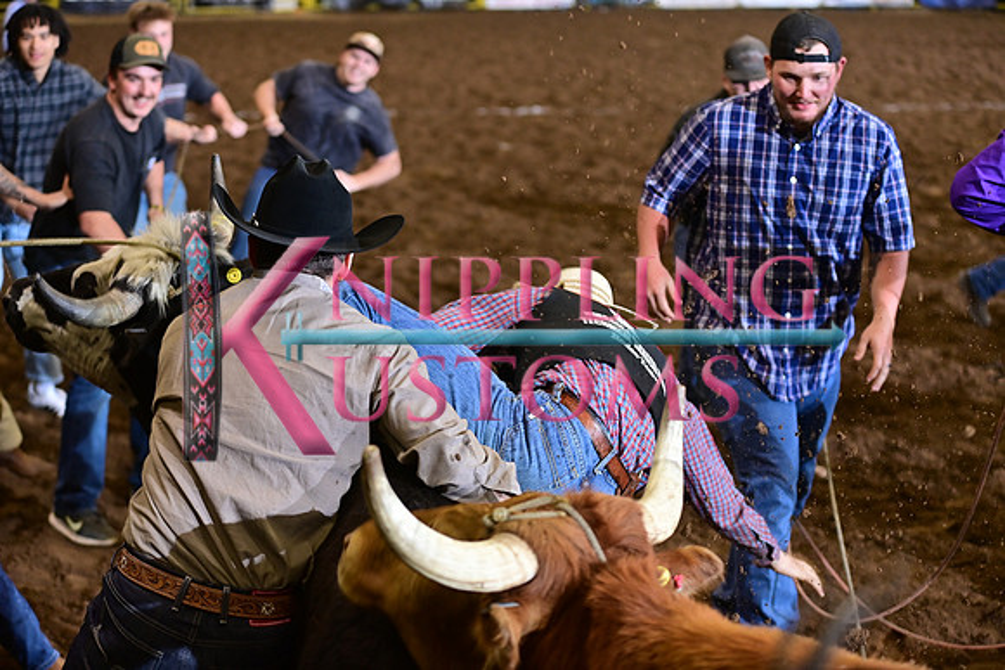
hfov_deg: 28.8
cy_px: 335
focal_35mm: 70
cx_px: 502
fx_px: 1955
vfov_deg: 19.5
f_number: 3.2
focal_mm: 70
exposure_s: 1/250
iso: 1600
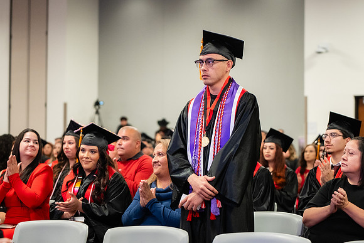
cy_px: 111
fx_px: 871
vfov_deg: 15.9
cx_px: 169
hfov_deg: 23.6
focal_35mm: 86
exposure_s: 1/200
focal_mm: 70
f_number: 2.8
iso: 3200
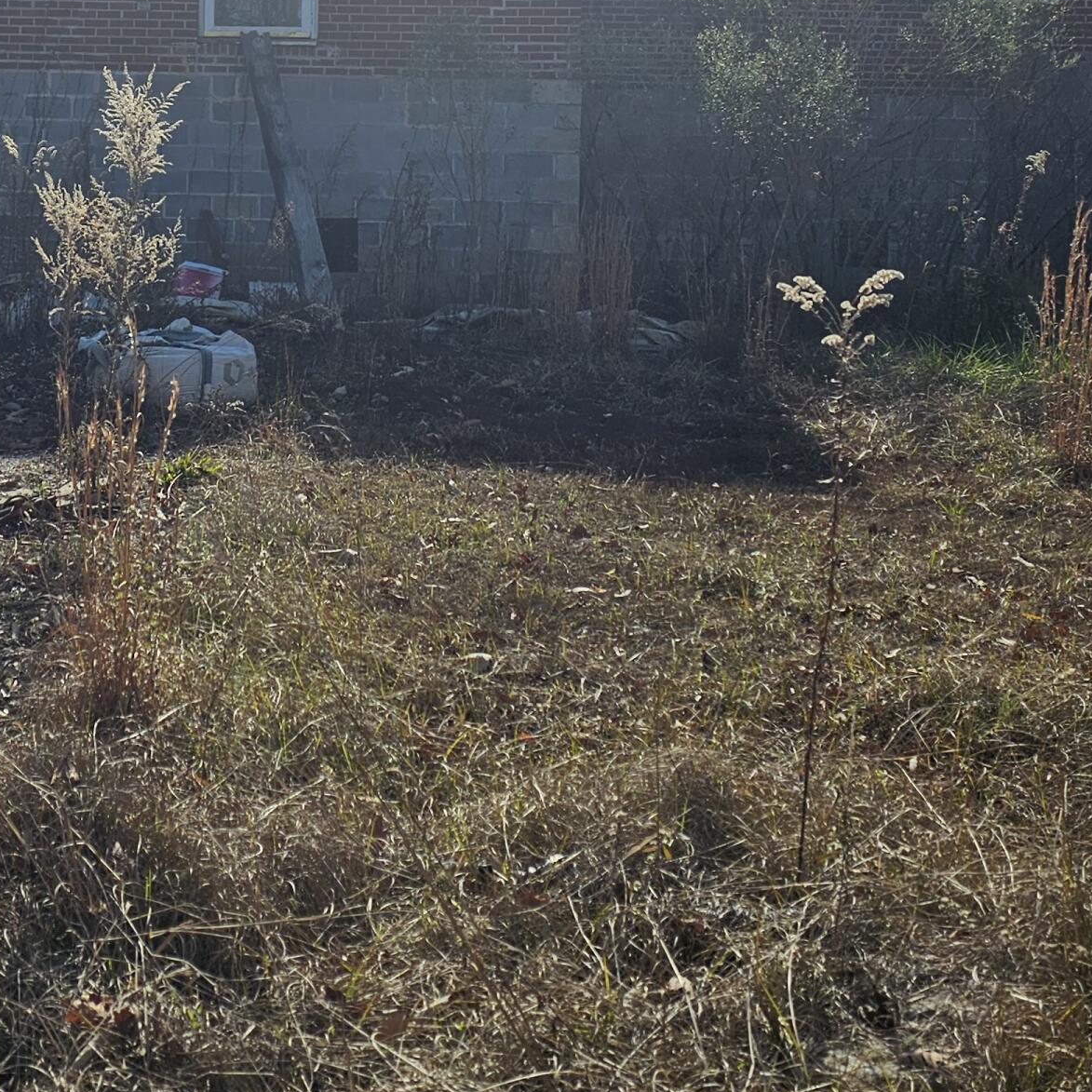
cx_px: 346
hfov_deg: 32.5
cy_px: 147
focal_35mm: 52
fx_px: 1856
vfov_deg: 31.5
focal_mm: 6.3
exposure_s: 1/1090
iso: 10
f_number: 1.7
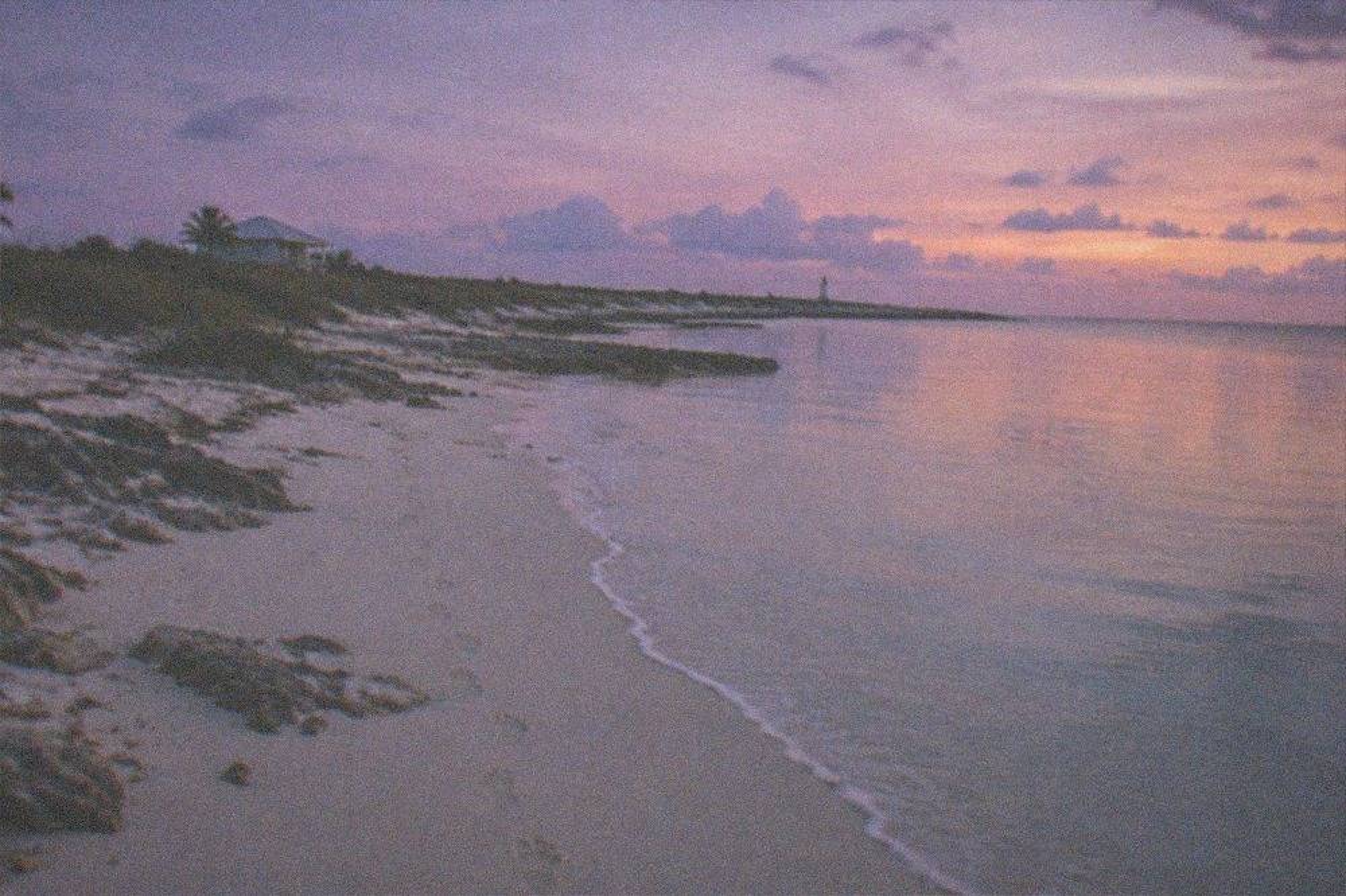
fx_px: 1308
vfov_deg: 37.8
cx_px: 673
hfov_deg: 54.5
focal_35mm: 35
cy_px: 448
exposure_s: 1/25
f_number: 8
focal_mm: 35
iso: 4000
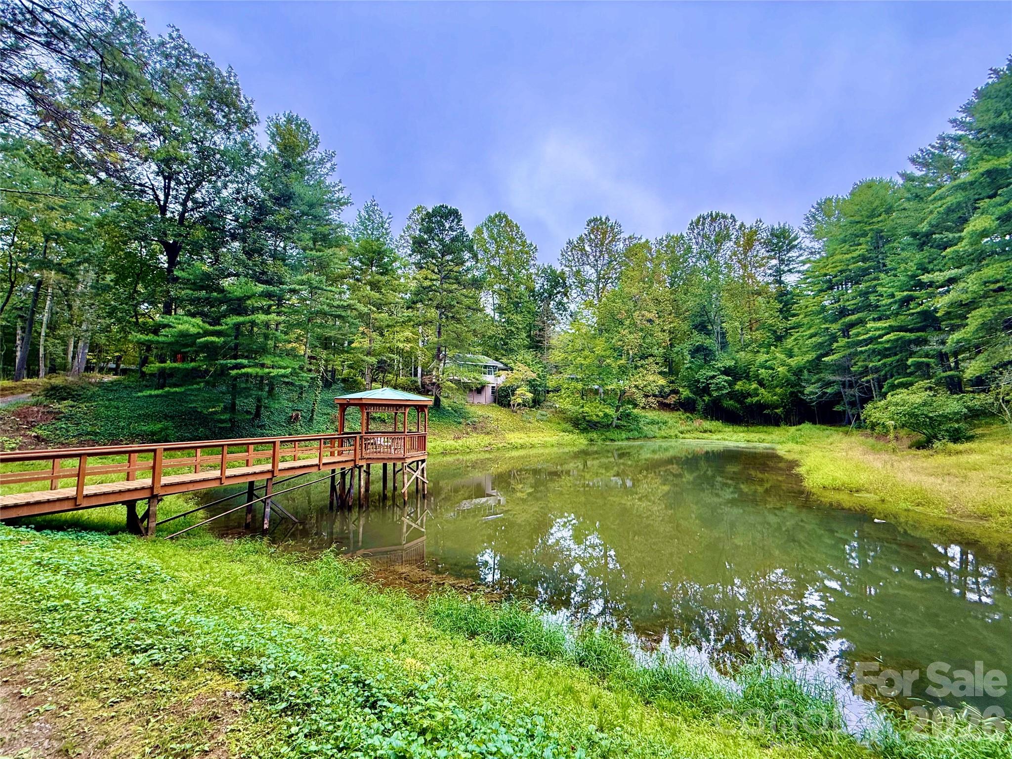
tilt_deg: +6.6
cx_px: 506
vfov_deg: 85.7
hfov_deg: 102.1
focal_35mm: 14
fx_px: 409
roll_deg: +0.9
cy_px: 380
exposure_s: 1/145
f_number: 2.2
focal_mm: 2.22
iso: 64
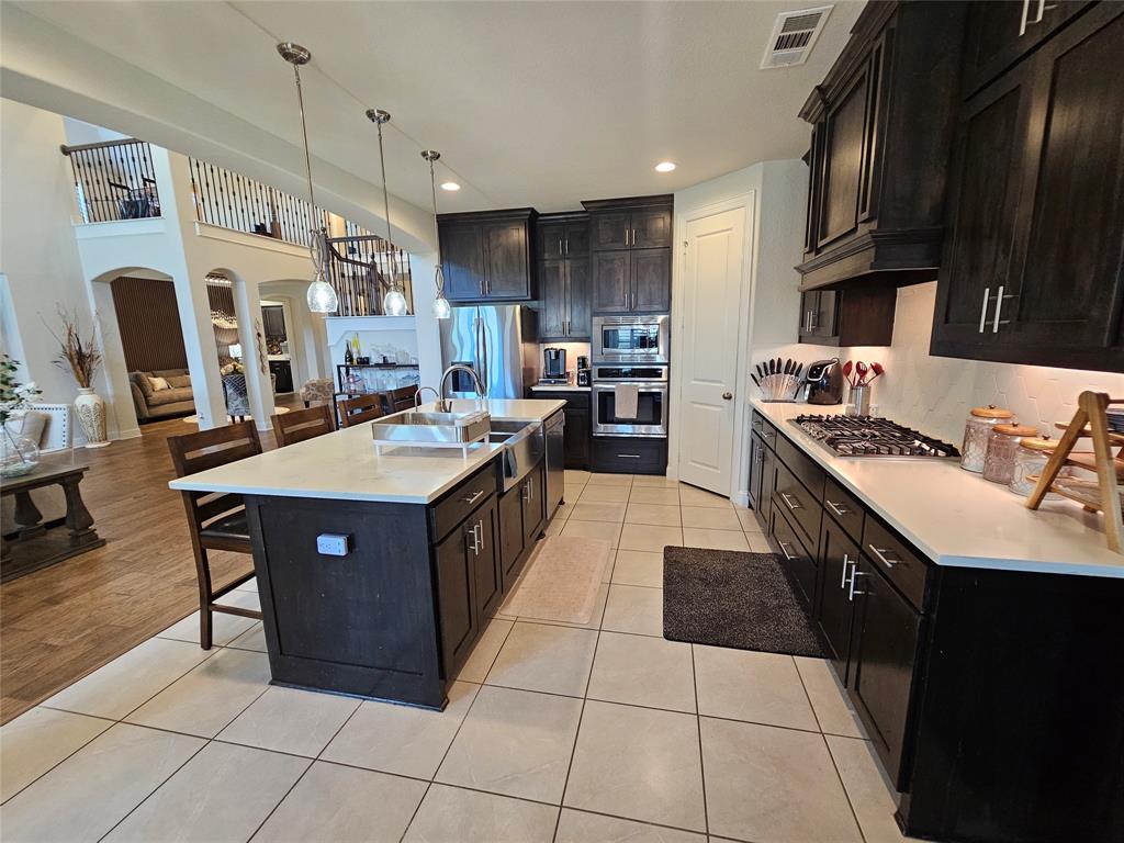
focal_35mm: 13
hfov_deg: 106.2
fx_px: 422
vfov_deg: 89.9
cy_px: 422
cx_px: 562
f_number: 2.2
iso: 250
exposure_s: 1/60
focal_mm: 2.2
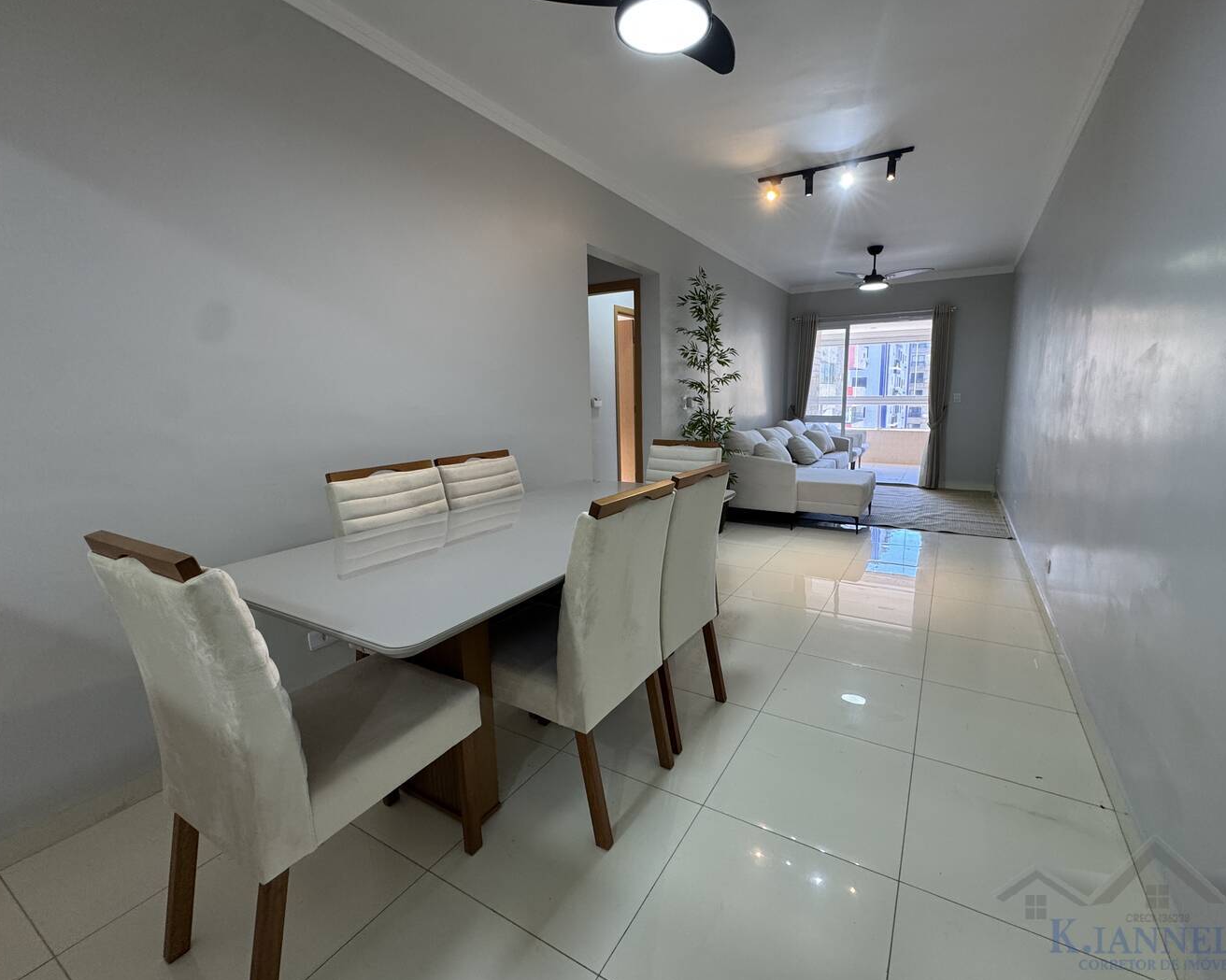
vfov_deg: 84.0
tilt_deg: -9.3
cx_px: 662
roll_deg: +0.5
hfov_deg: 96.6
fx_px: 544
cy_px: 480
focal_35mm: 15
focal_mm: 2.22
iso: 200
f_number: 2.2
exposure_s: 1/120
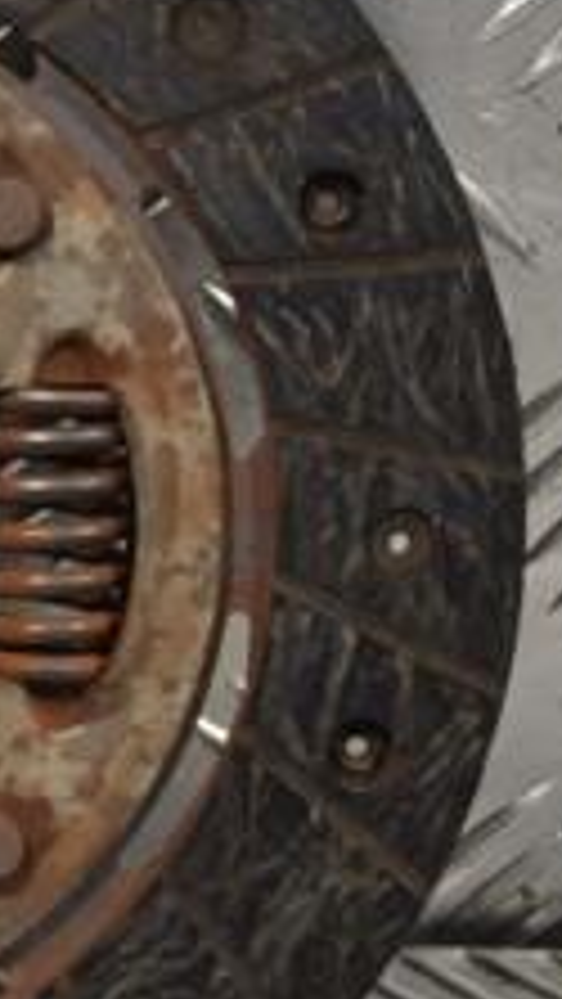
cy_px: 472
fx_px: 4050
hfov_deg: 7.8
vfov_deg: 14.0
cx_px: -324
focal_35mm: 153
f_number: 5
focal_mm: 36
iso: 400
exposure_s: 1/80
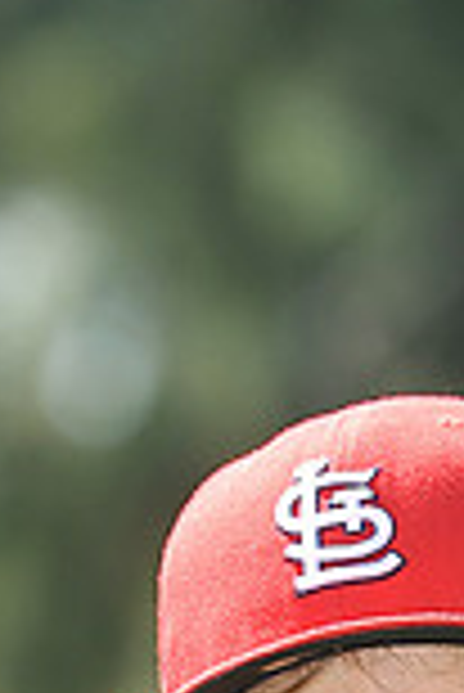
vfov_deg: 2.7
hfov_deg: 1.8
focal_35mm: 751
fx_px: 14486
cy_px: 914
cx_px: 581
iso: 200
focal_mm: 200
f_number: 5.6
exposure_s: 1/400
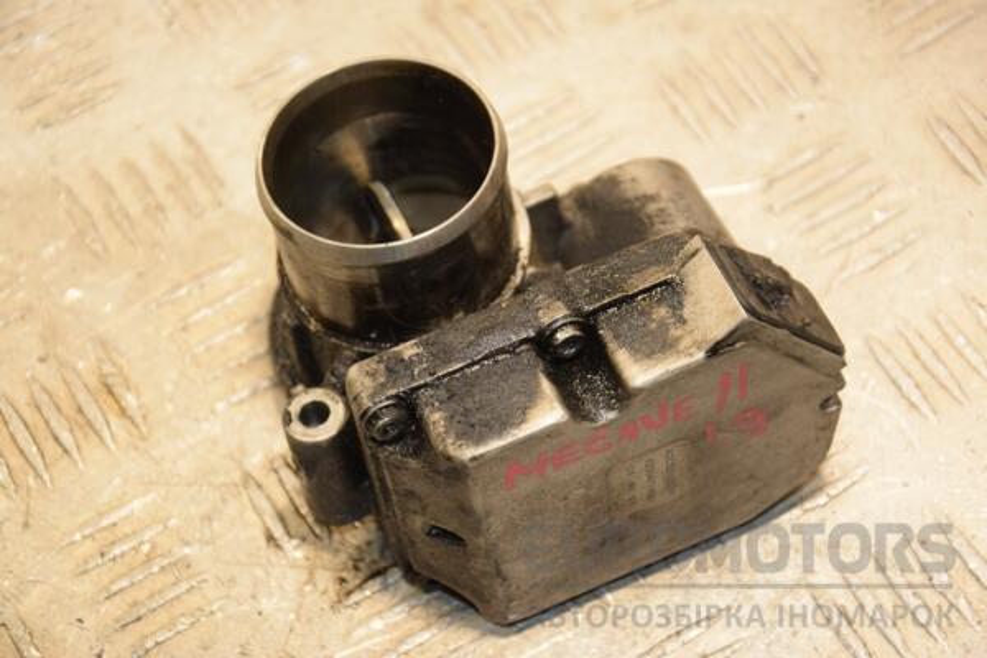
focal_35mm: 112
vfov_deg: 12.2
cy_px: 329
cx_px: 494
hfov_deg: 18.2
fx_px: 3084
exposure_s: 1/160
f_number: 5.3
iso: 800
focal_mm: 75
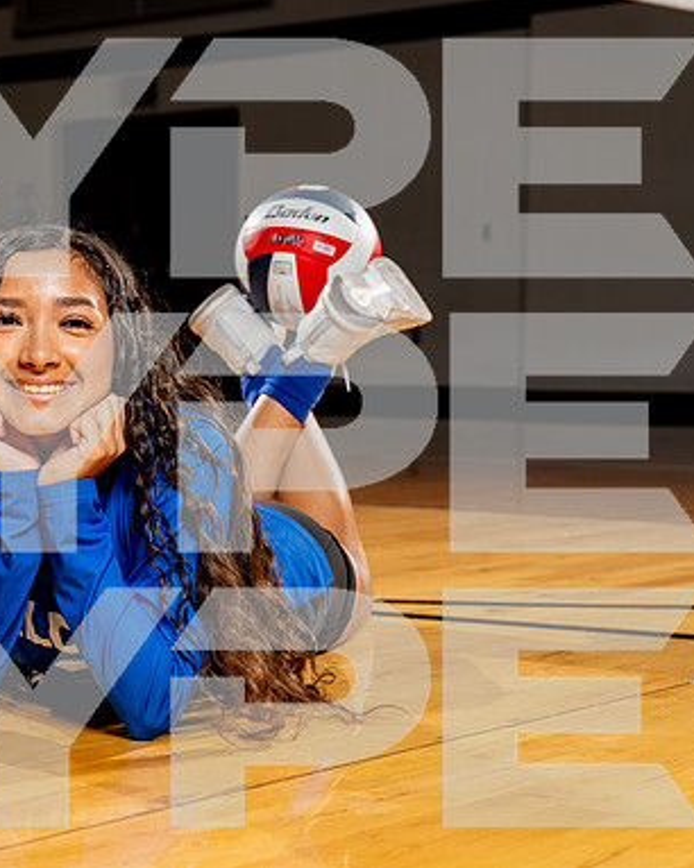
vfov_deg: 22.0
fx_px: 2235
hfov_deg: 17.5
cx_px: 134
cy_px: 434
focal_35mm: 87
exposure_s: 1/250
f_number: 5.6
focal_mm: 61
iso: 100
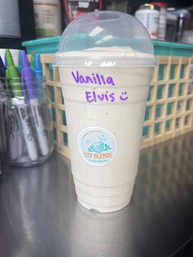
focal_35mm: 27
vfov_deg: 65.3
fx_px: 201
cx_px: 103
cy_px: 122
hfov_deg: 51.3
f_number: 1.6
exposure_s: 1/120
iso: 100
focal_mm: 5.1
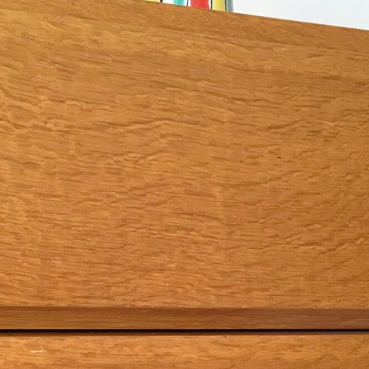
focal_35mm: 77
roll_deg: -2.7
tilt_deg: -12.0
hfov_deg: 22.5
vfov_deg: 21.2
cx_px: 190
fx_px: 929
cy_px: 421
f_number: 2.2
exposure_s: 1/33
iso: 50
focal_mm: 4.15
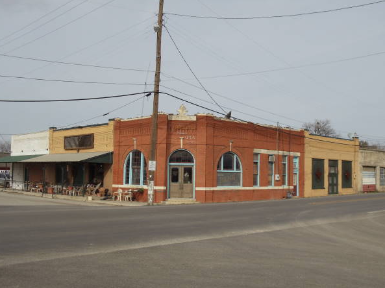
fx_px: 600
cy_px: 154
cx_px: 201
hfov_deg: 35.6
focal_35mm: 54
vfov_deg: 27.0
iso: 100
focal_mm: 6.81
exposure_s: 1/400
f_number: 7.5
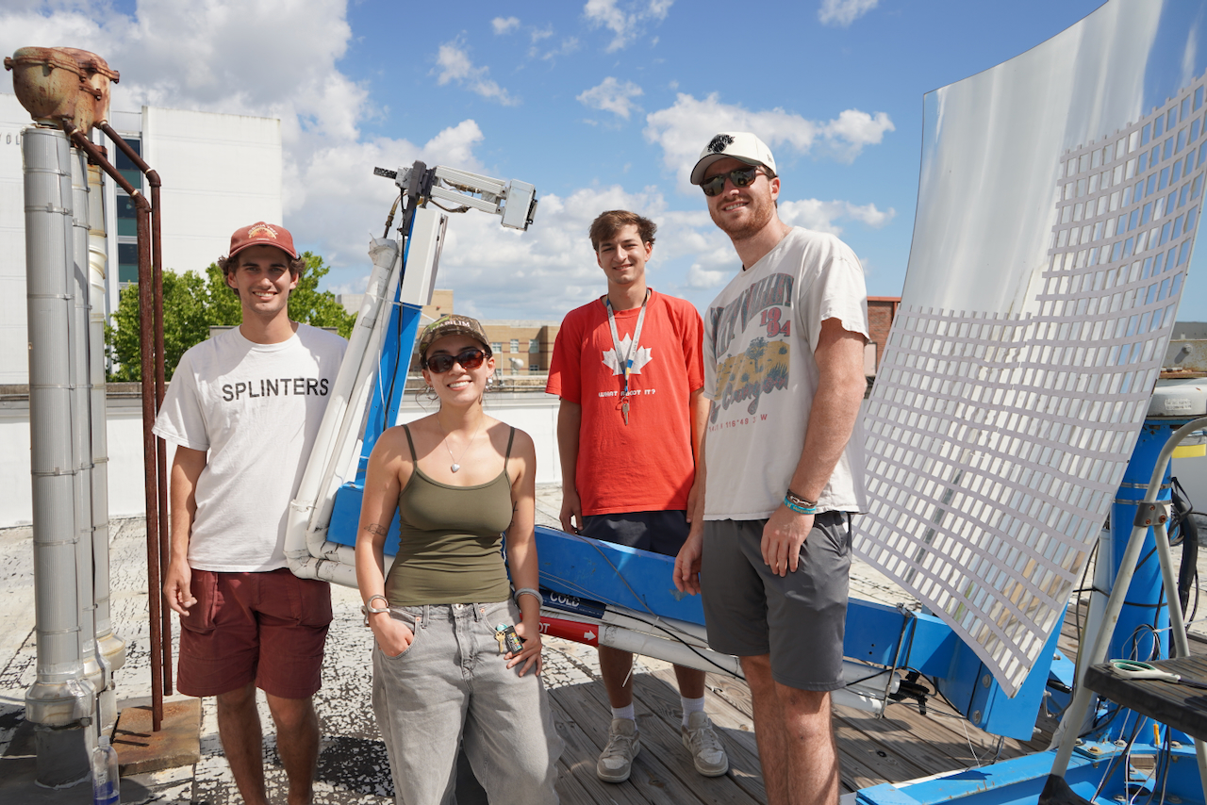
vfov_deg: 46.4
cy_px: 402
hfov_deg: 65.5
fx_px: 939
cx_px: 604
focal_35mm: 28
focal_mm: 28
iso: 100
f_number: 4.5
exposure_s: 1/800
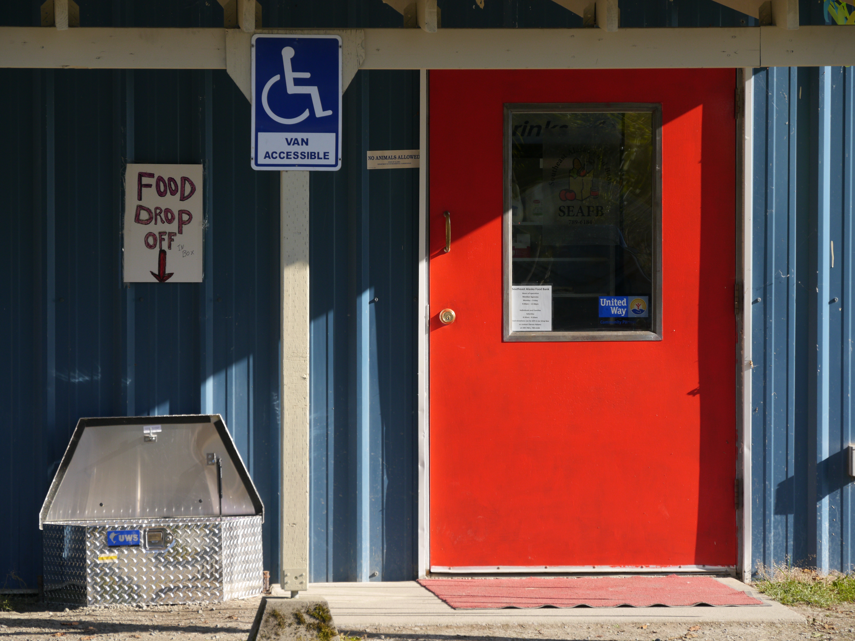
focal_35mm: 168
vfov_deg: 8.8
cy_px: 320
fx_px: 4150
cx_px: 428
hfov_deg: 11.8
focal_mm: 84
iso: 200
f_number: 6.3
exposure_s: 1/320
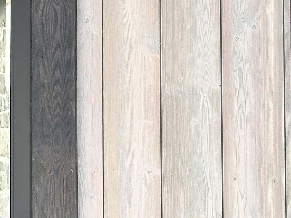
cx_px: -140
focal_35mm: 150
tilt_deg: +3.5
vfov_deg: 9.8
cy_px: -28
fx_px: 1261
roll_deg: -0.6
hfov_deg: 12.5
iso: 64
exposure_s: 1/458
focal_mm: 6.86
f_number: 1.78
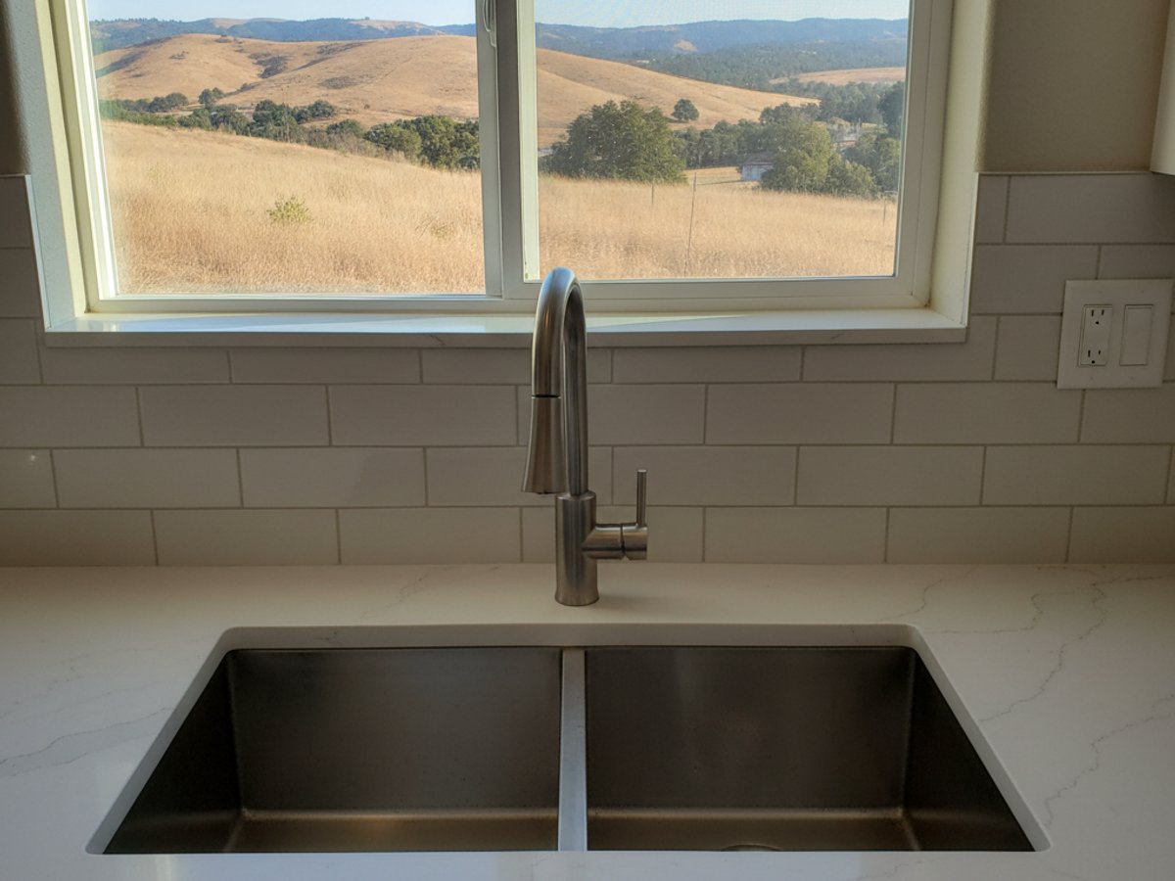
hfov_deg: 73.9
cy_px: 440
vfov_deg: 58.9
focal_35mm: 23
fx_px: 781
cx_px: 588
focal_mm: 6.4
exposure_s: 1/1451
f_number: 1.8
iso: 856
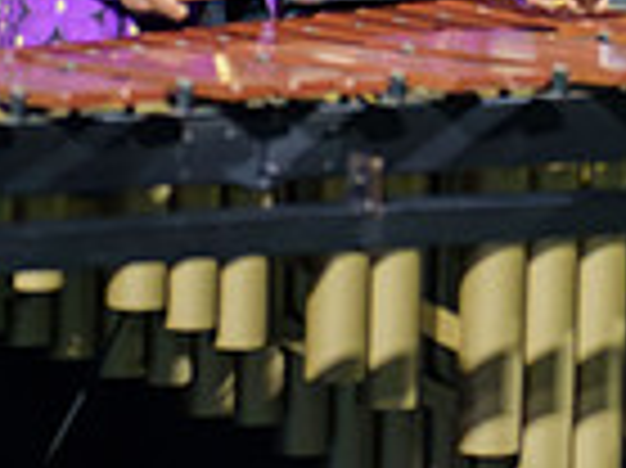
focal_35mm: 281
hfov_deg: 7.0
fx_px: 5077
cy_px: -205
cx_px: 653
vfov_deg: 5.2
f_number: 2.8
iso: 5600
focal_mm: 70
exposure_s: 1/400
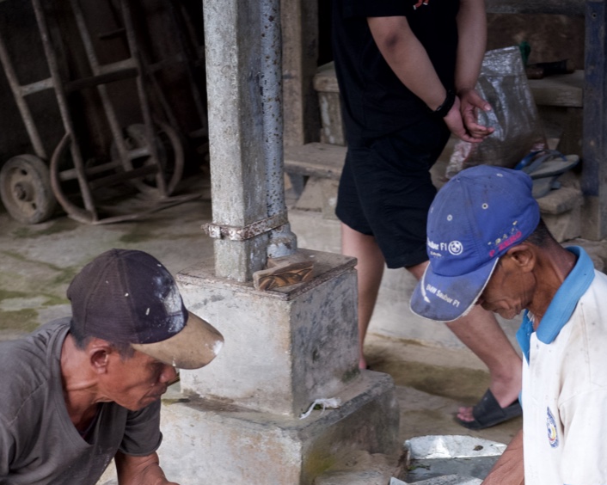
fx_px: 2388
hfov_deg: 14.5
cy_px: 750
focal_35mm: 133
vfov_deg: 11.1
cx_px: 319
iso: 1600
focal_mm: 50
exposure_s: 1/1000
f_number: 2
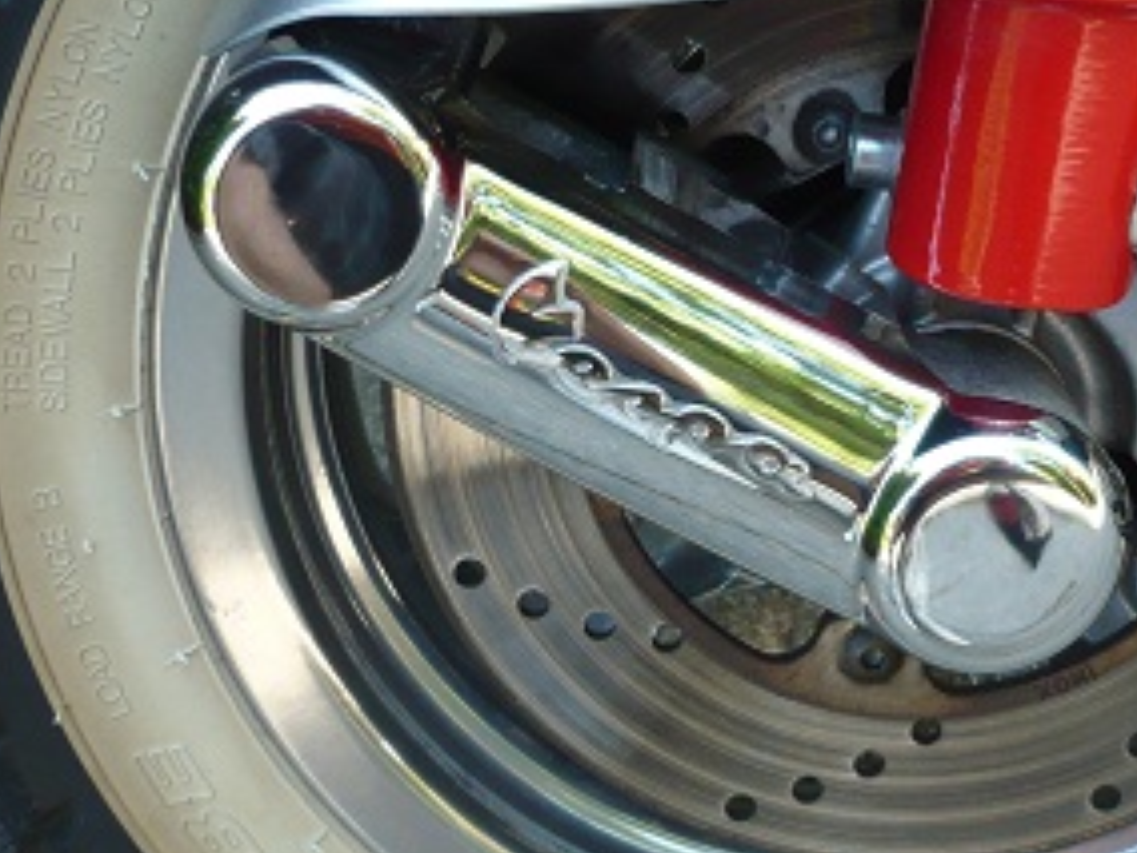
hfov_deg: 25.8
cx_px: 945
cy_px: 168
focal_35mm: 74
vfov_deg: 19.7
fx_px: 2431
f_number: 2.8
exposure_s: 1/60
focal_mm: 5.8
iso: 100
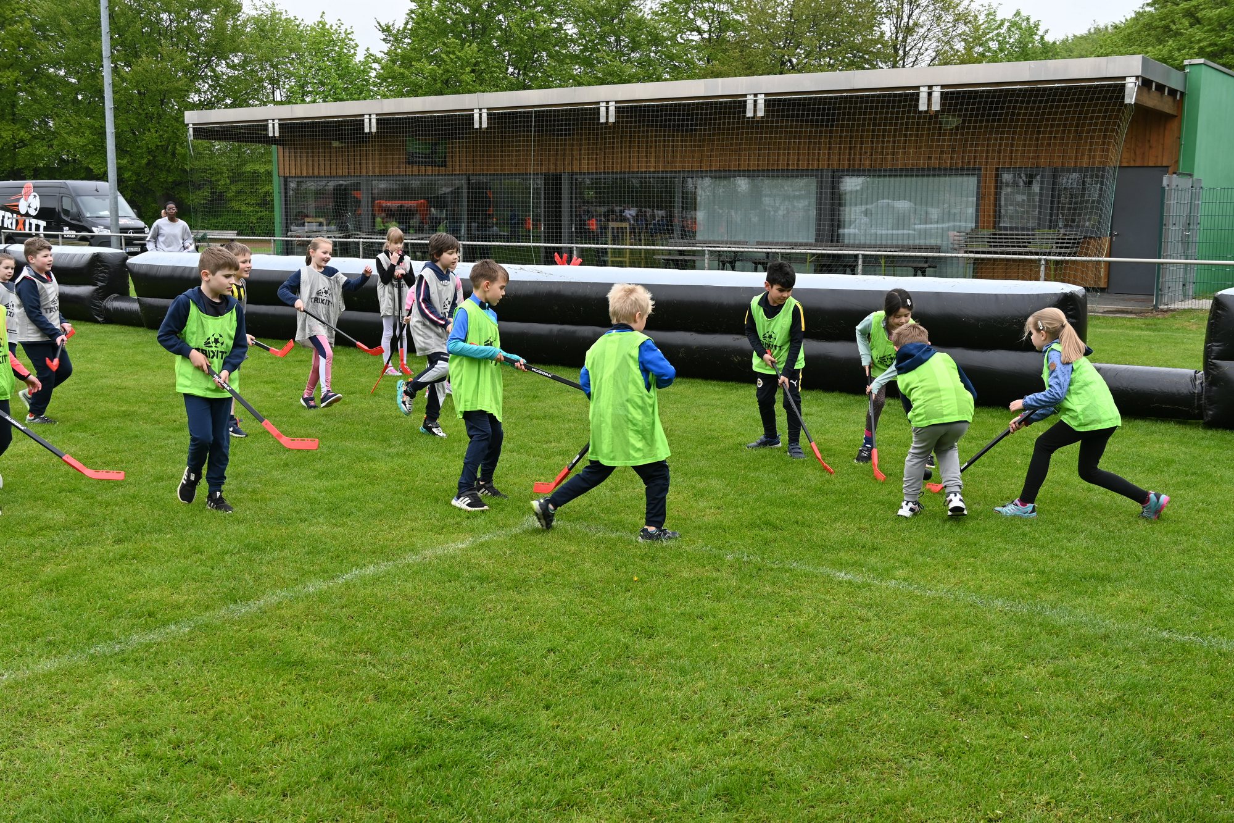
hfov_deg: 51.3
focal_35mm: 38
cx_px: 617
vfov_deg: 35.5
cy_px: 412
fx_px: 1285
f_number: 5.6
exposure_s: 1/250
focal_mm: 25
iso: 160
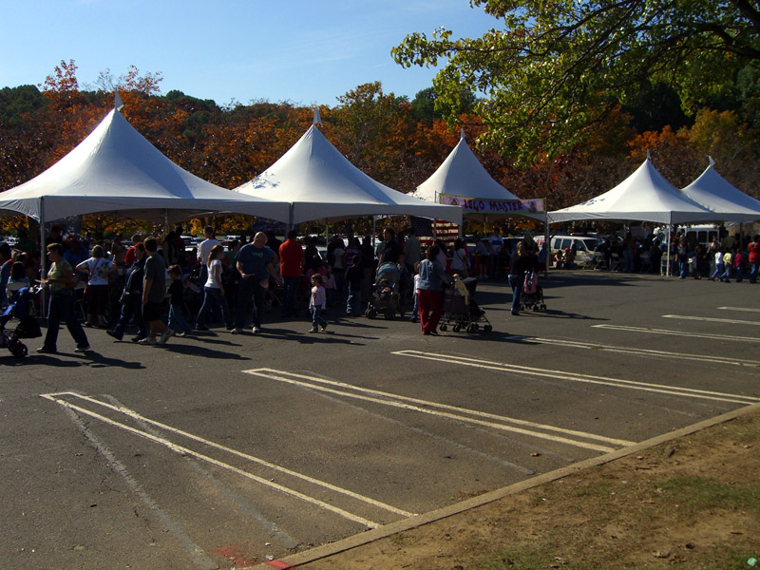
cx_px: 380
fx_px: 834
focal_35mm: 38
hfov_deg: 49.0
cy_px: 285
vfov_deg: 37.7
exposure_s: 1/320
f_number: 8
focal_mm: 7.9
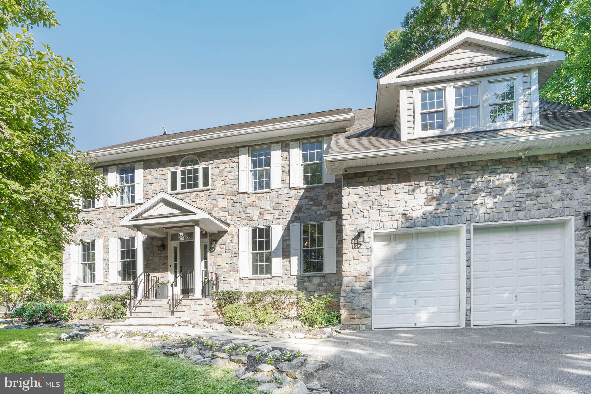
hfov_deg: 96.7
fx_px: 263
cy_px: 197
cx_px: 296
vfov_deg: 73.8
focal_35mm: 16
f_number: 8
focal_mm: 16
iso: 800
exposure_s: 1/125
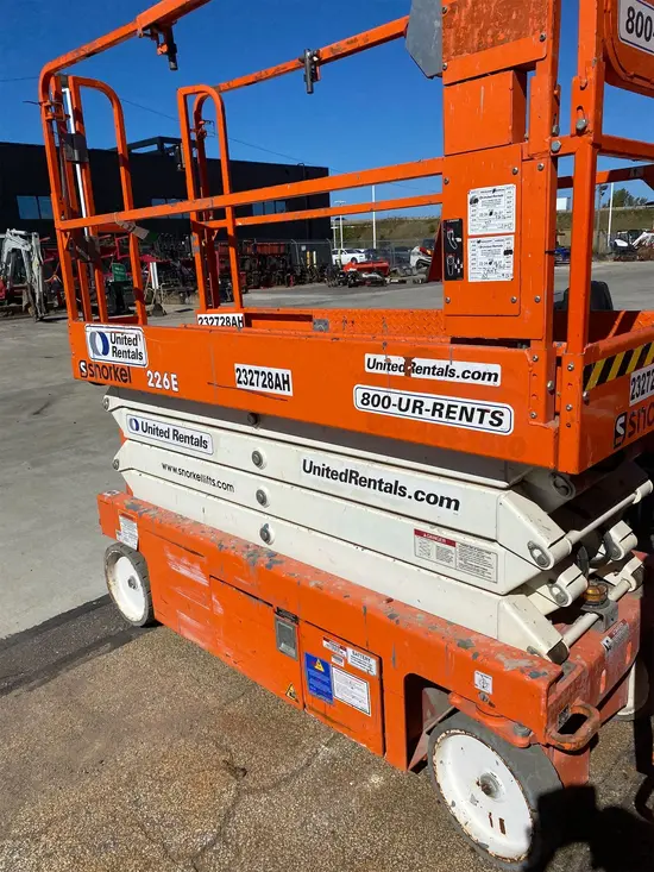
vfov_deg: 67.3
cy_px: 436
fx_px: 655
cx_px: 327
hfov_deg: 53.1
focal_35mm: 26
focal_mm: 4.25
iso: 32
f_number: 1.8
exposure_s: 1/6757
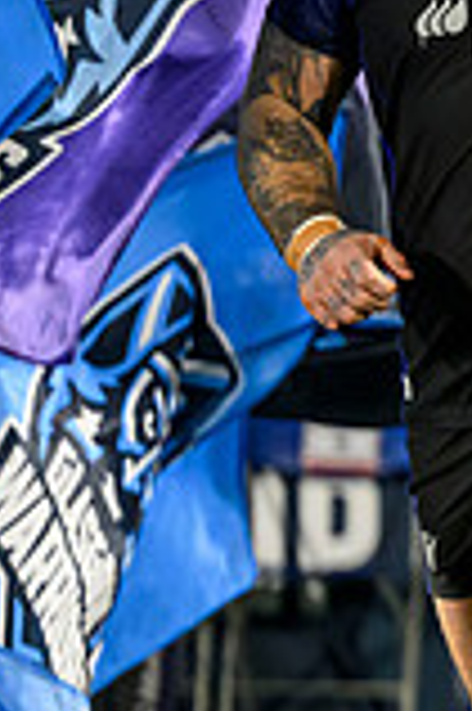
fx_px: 11904
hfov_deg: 2.2
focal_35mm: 604
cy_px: 309
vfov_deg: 3.4
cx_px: 1561
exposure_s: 1/1250
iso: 4000
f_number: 2.8
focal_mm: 135
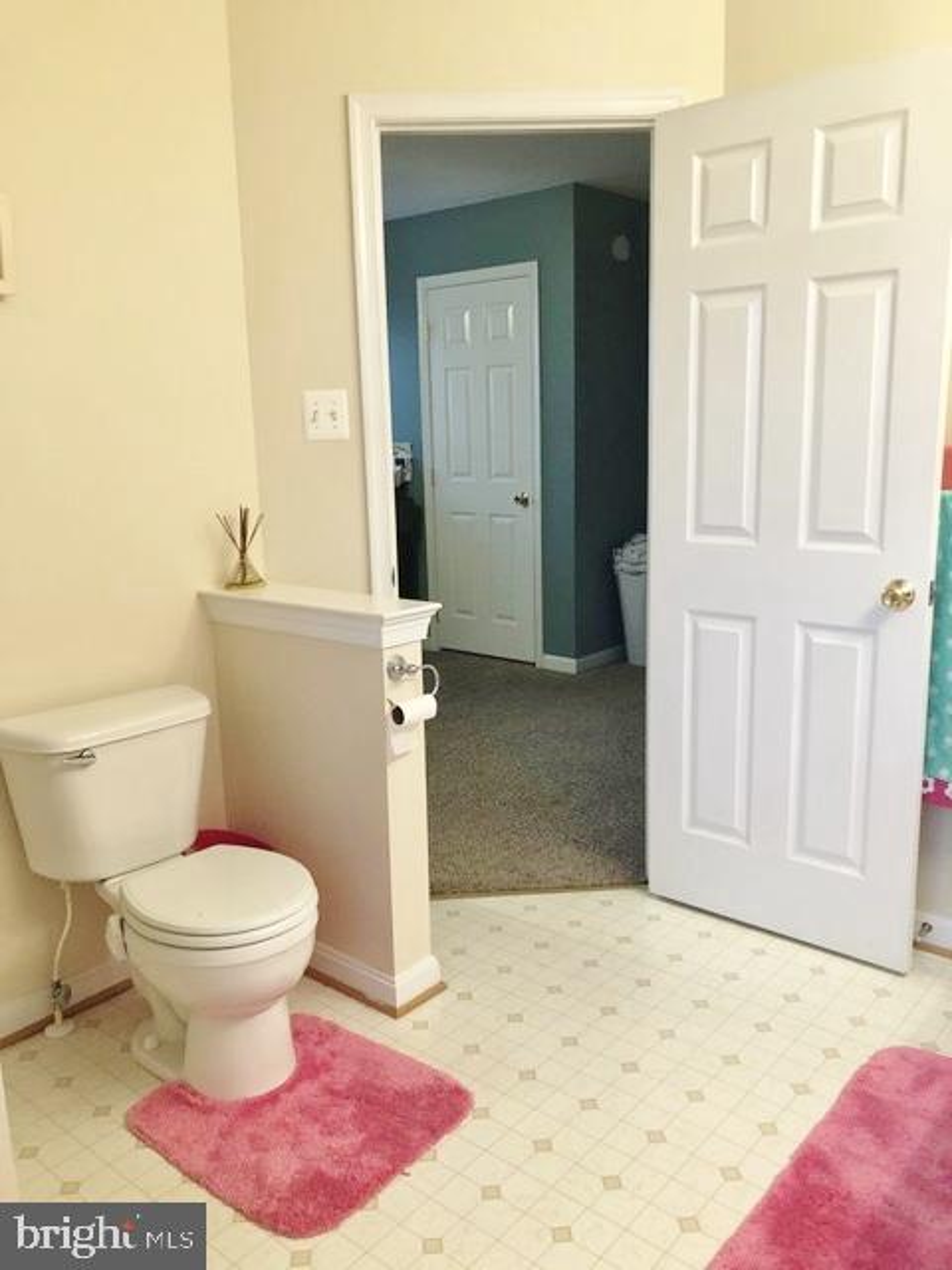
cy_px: 635
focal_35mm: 28
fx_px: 1027
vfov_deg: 63.4
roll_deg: +1.9
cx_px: 476
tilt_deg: -11.2
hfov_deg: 49.7
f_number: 1.8
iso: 40
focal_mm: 4
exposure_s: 1/17
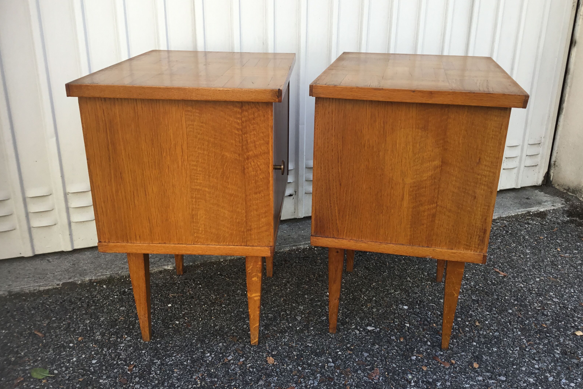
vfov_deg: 40.0
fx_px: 534
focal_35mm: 33
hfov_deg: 57.2
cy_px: 197
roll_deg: -0.5
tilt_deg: -20.5
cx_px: 294
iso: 25
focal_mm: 3.3
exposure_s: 1/137
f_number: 2.4
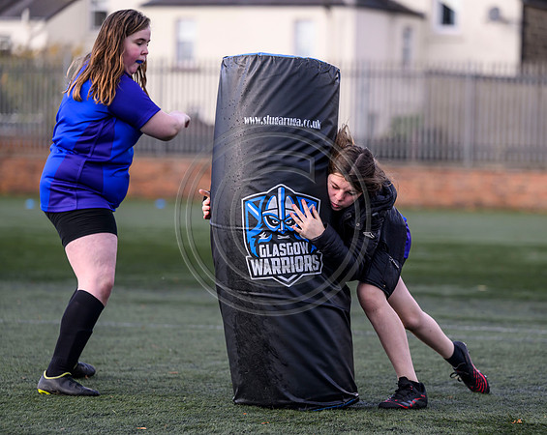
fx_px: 2700
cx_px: 347
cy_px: 231
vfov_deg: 9.2
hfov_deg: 11.6
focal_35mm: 167
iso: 500
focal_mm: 140
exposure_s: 1/1600
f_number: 3.2
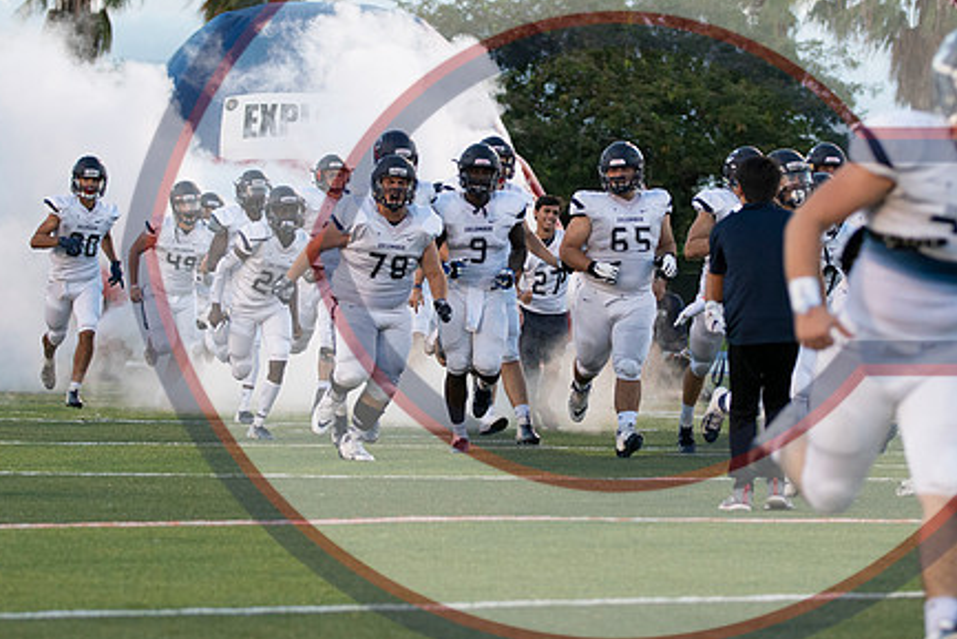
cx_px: 520
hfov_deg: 9.2
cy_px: 192
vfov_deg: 6.1
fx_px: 5956
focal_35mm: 224
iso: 1400
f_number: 2.8
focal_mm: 98
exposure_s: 1/1600
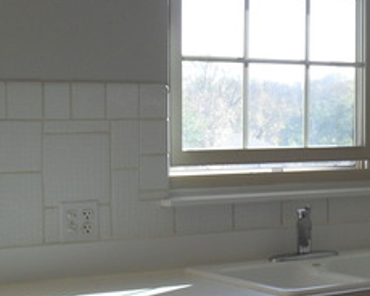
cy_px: 185
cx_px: 467
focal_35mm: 95
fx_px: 1040
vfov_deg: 16.2
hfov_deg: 18.9
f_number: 3.2
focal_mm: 6.3
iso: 100
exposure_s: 1/90
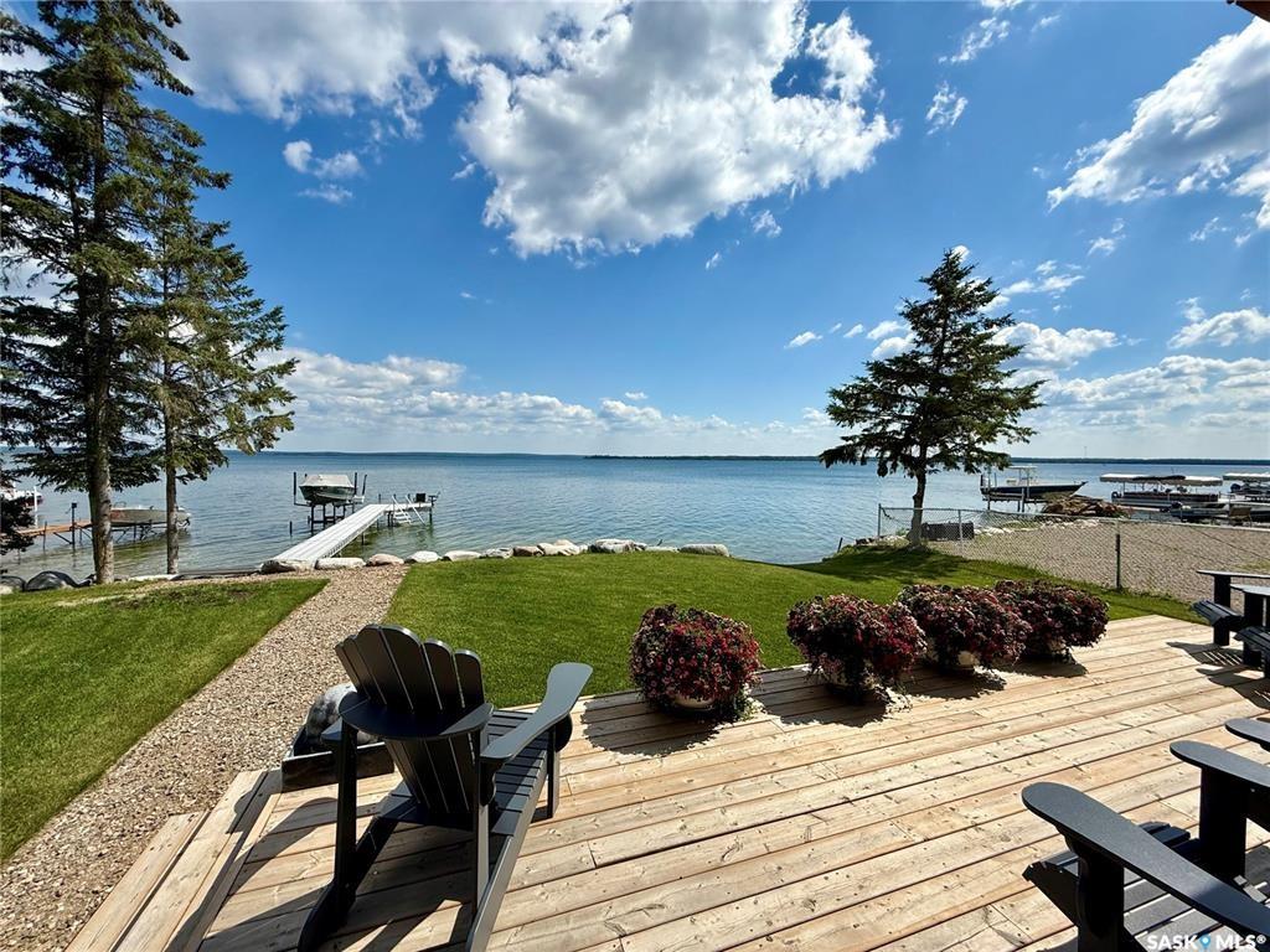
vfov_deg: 85.7
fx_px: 514
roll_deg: -0.1
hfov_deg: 102.1
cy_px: 476
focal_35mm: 14
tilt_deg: -1.0
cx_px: 635
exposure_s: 1/3460
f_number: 2.2
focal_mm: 2.22
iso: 50
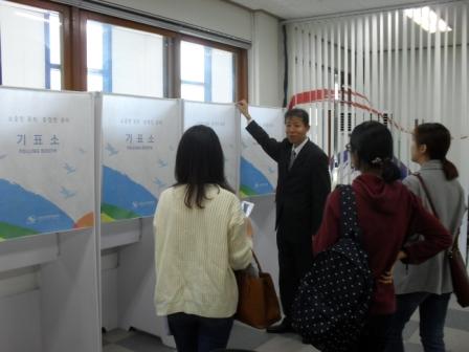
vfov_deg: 40.7
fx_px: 474
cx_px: 234
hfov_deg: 52.6
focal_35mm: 35
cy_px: 176
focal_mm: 6.3
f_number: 3.2
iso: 200
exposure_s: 1/30
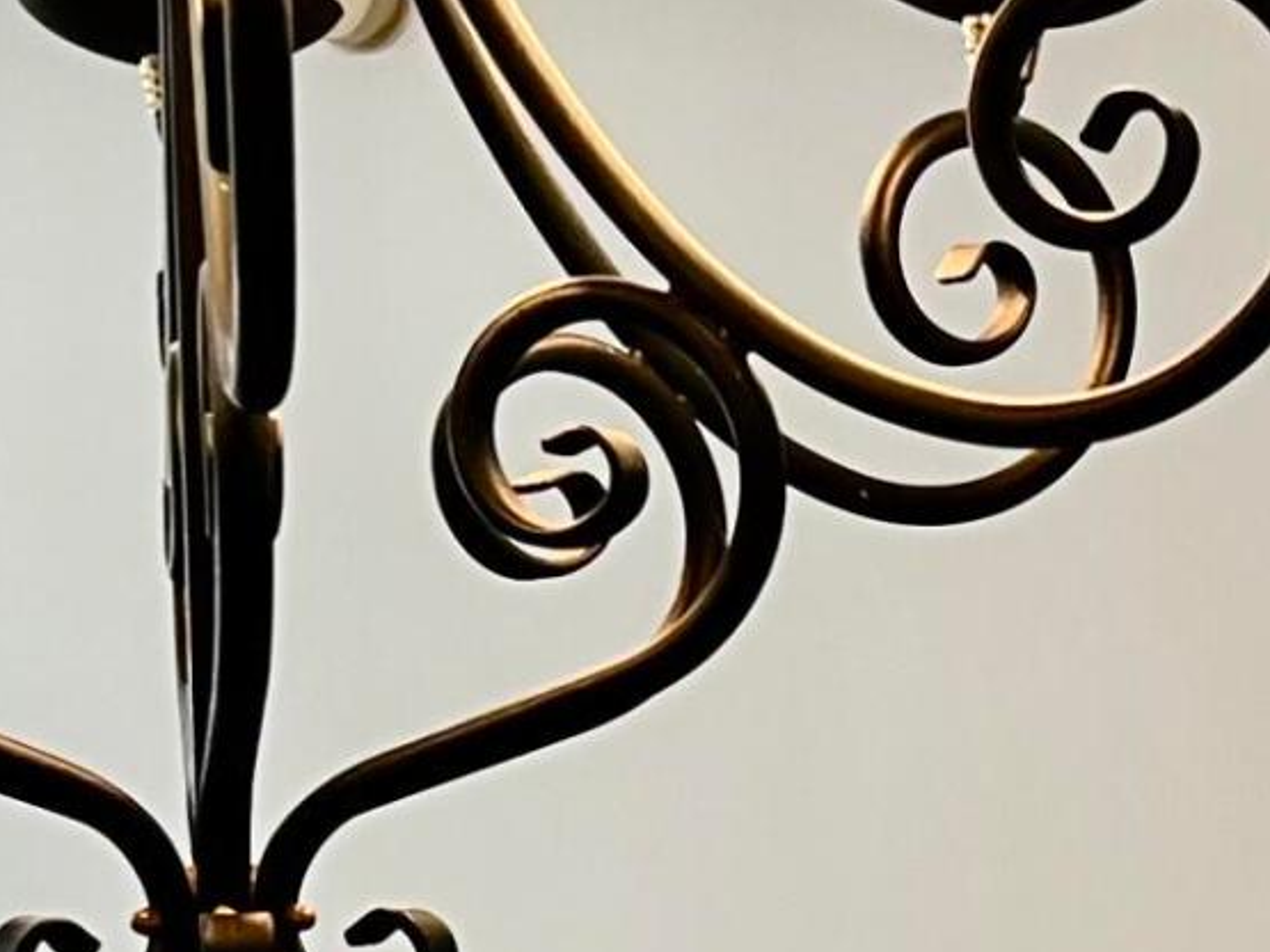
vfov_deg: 10.8
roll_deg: +0.6
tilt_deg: -4.9
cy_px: 1076
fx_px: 4952
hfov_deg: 14.1
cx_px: 1565
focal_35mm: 135
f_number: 1.5
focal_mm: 5.7
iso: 125
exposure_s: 1/60
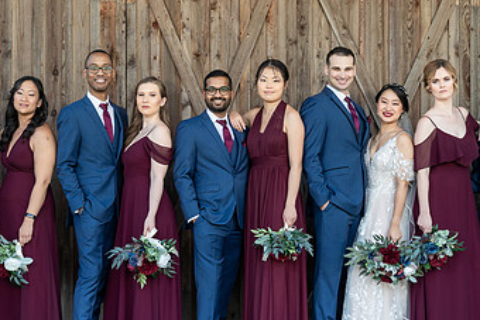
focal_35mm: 83
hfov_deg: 24.4
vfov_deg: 16.5
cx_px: 301
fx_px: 1107
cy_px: 180
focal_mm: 46
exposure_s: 1/250
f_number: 4
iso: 250
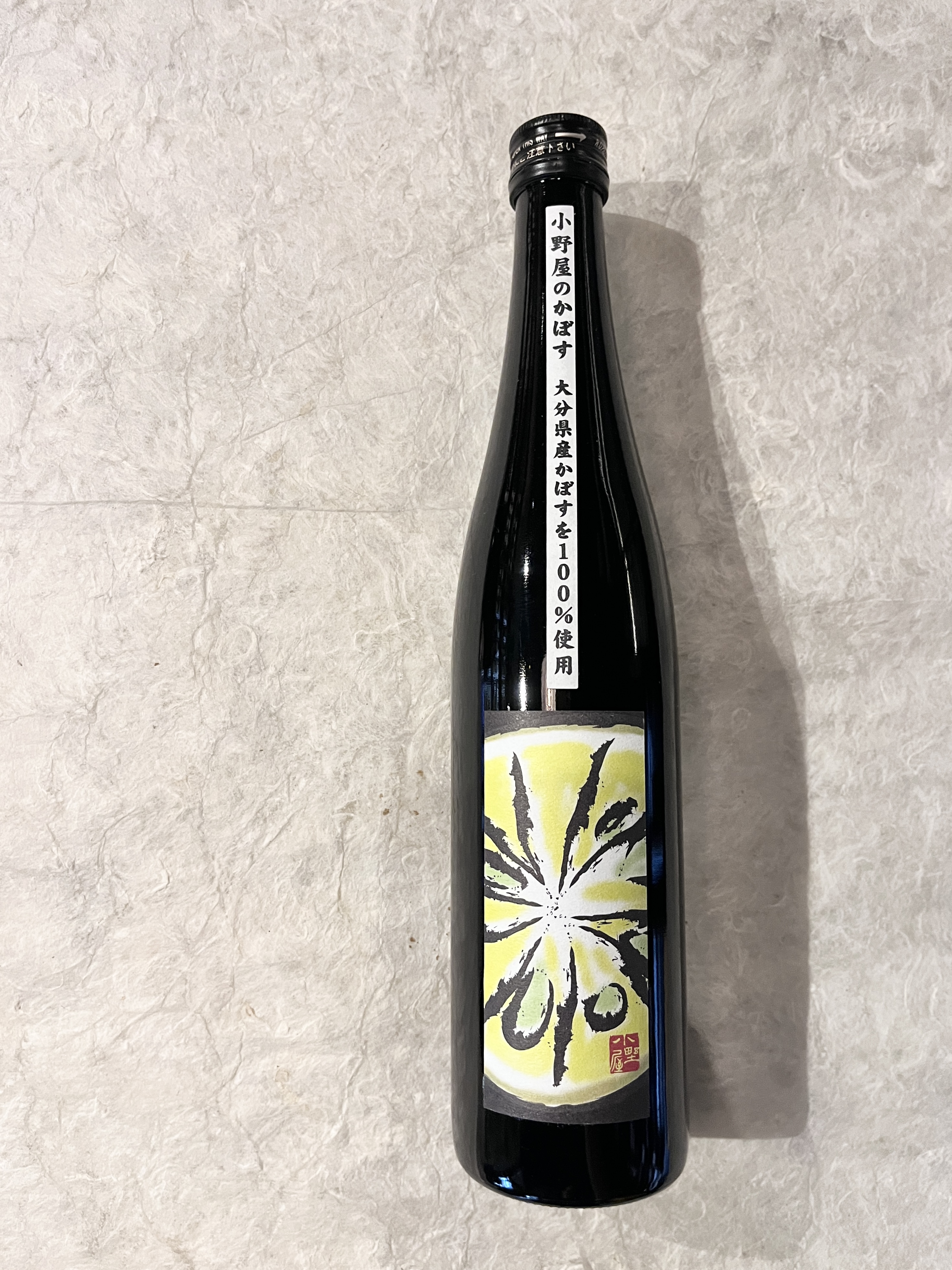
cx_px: 476
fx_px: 953
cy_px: 635
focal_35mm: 26
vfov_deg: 67.3
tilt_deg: -85.9
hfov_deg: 53.1
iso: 320
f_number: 1.6
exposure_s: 1/50
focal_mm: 5.1
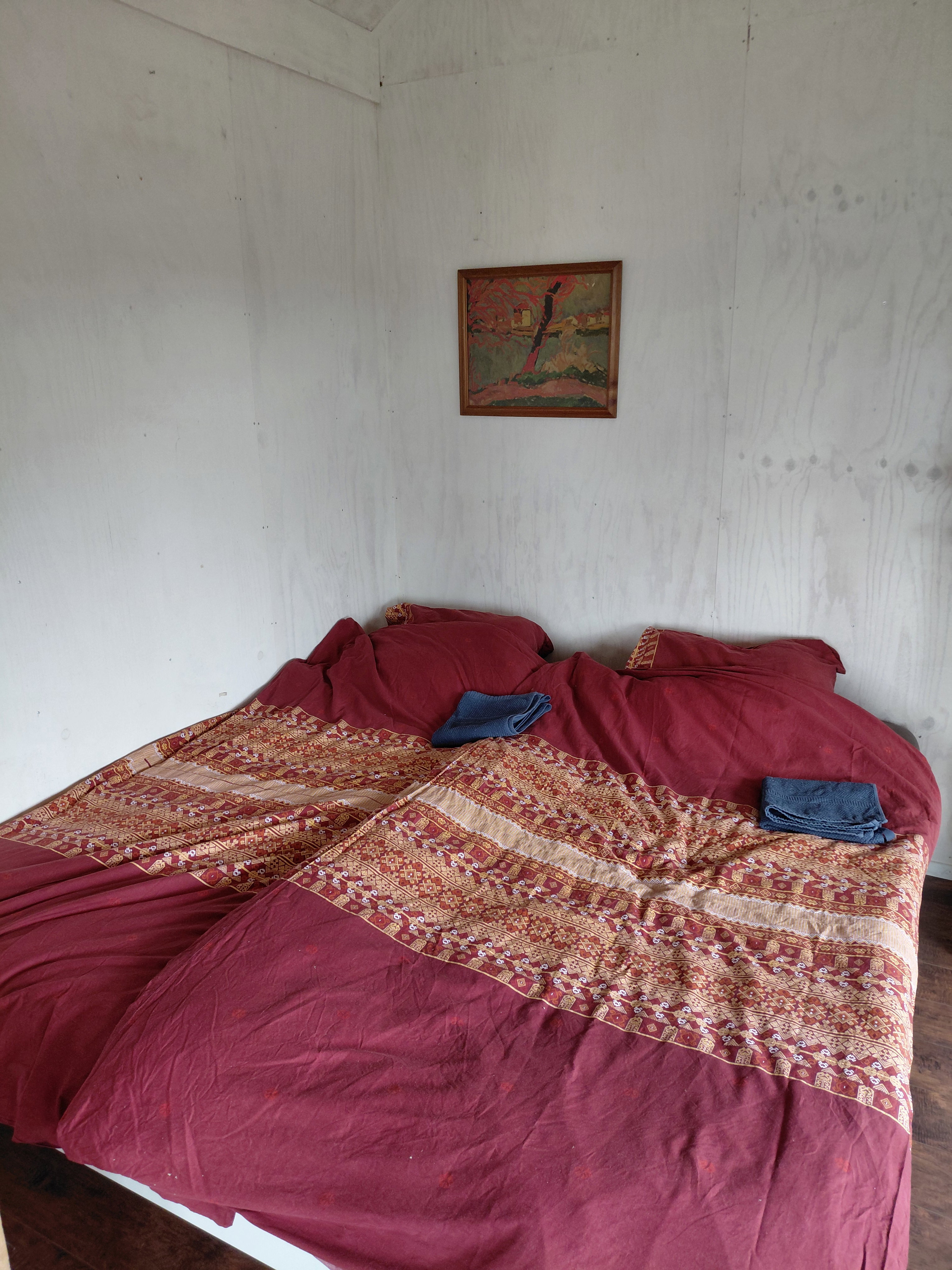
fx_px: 917
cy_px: 635
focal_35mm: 25
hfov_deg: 54.9
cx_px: 476
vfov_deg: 69.4
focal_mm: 4.69
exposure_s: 1/60
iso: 125
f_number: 1.8
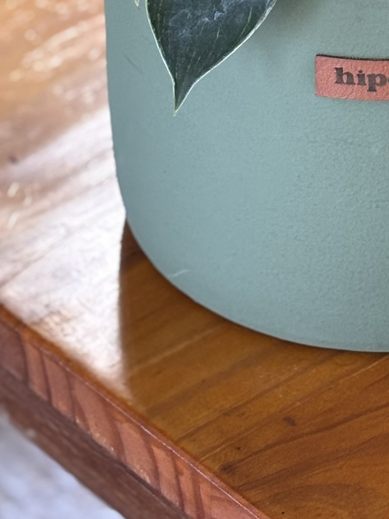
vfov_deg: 10.4
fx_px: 2787
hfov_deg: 7.9
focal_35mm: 186
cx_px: 378
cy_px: -155
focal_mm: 5.96
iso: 160
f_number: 1.6
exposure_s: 1/40
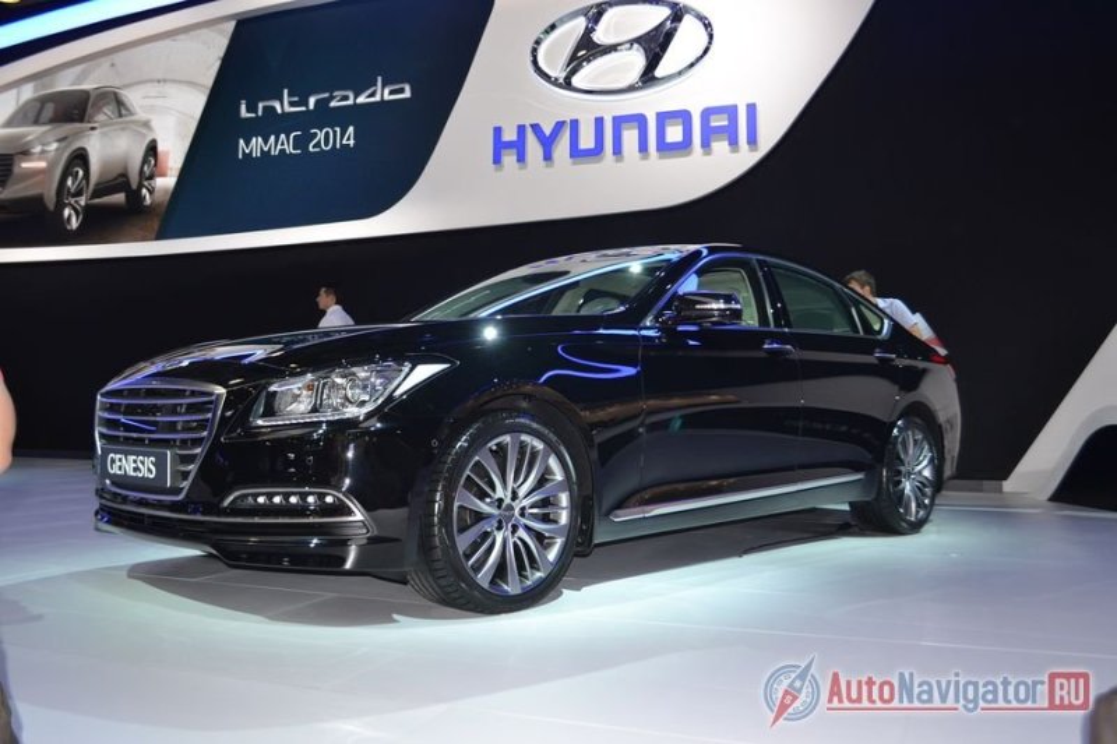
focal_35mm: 33
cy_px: 372
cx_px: 558
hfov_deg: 57.2
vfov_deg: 40.0
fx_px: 1024
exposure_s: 1/125
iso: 400
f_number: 4
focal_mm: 22
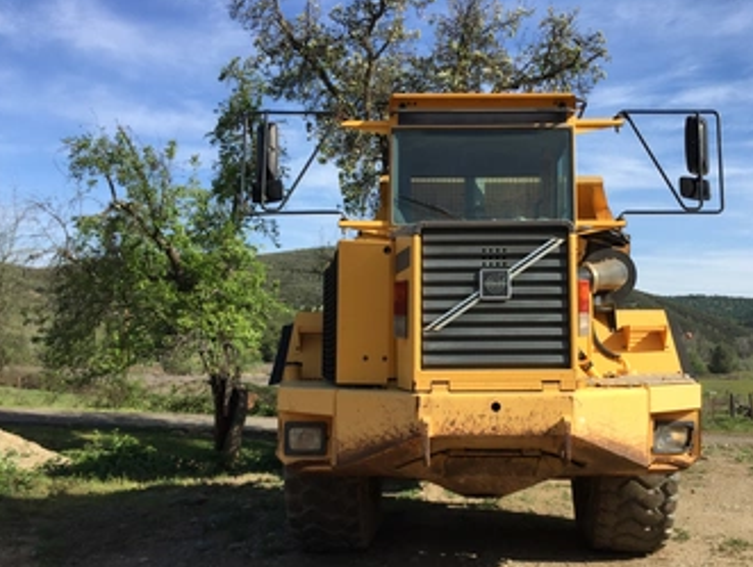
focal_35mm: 35
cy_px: 335
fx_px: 762
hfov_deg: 52.3
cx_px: 448
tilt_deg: -0.1
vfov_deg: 40.6
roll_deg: -1.2
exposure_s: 1/1464
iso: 32
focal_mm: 4.15
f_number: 2.2
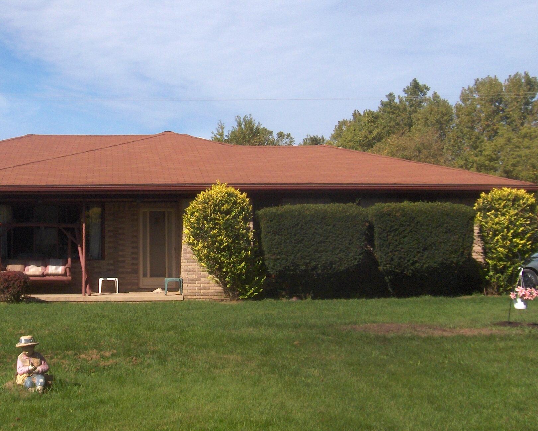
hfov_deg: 30.5
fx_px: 971
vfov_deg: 25.0
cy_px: 192
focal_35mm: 61
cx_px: 138
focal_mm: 8
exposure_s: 1/1370
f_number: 4.8
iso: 100
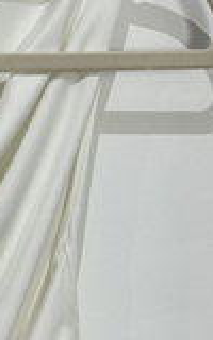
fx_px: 1579
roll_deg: +1.0
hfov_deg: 7.5
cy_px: 328
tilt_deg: -7.6
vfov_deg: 12.2
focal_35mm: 170
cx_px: -168
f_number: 1.78
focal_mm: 6.76
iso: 64
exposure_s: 1/100
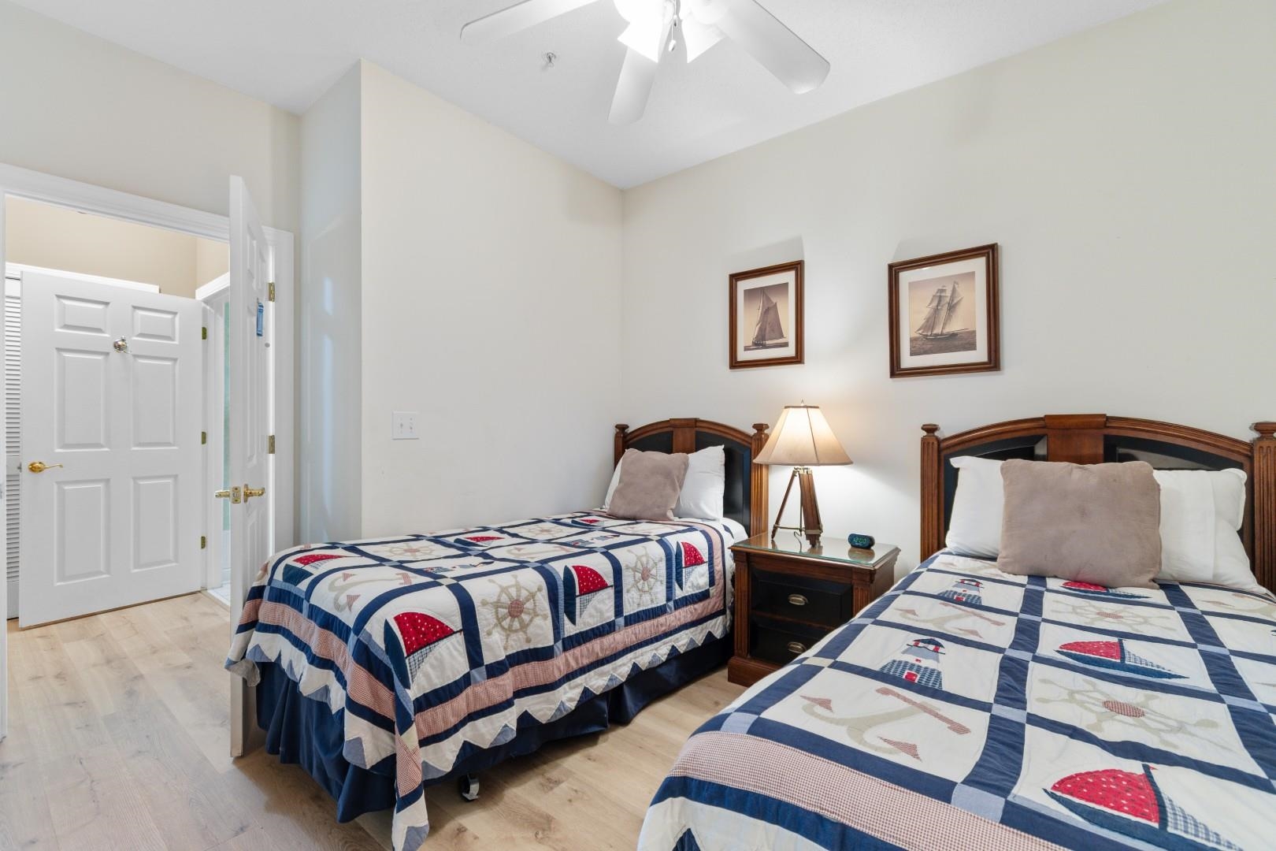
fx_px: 532
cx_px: 638
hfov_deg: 100.4
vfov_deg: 77.3
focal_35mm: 15
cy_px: 426
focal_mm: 10
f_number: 4.5
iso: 100
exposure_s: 1/5
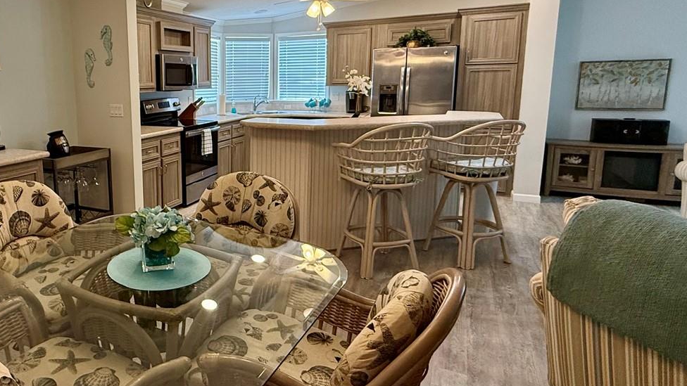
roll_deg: +1.4
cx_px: 197
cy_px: 148
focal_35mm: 25
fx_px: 455
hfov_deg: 70.5
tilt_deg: -8.0
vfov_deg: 45.6
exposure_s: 1/120
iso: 250
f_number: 2.2
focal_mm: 2.22
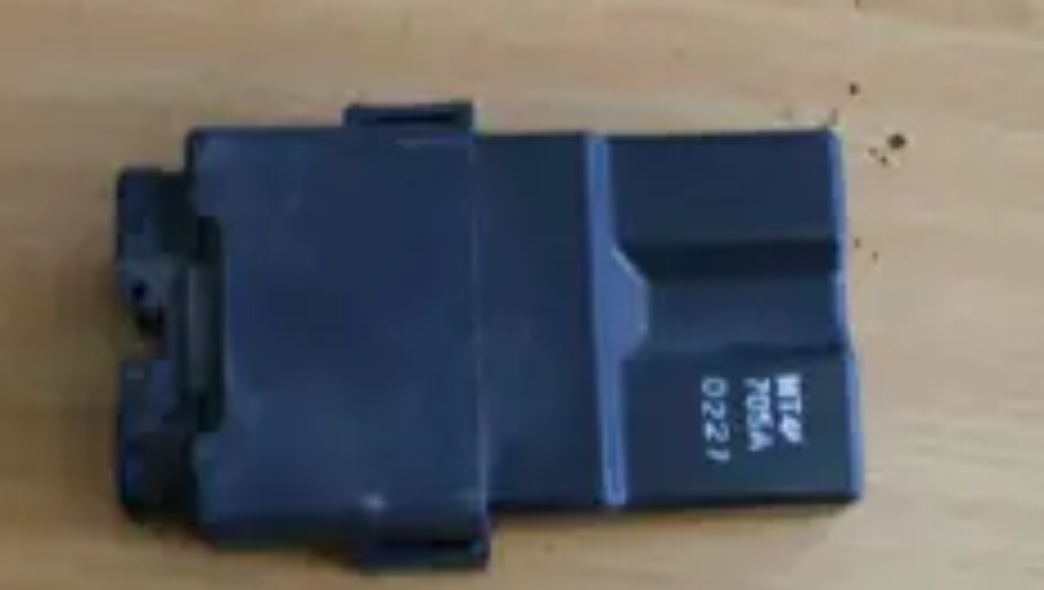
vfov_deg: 15.0
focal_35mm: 81
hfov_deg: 26.2
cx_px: 540
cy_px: 342
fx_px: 2244
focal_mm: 6.3
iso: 100
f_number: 3.1
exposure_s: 1/30
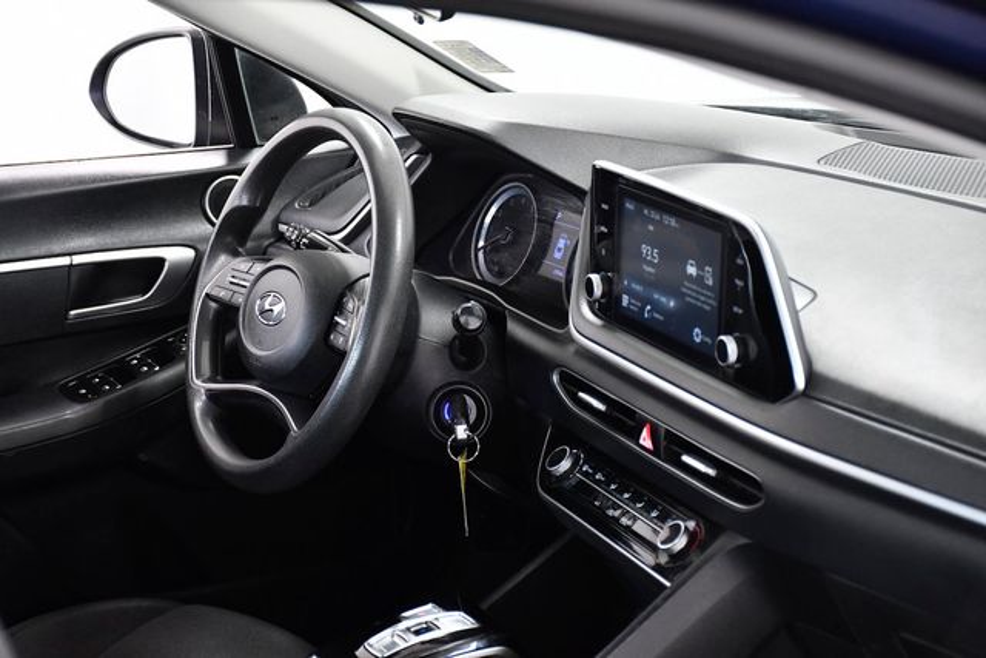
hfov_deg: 26.0
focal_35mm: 78
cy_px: 329
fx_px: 2137
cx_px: 493
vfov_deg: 17.5
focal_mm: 52
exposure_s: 1/160
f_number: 4.8
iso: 2500
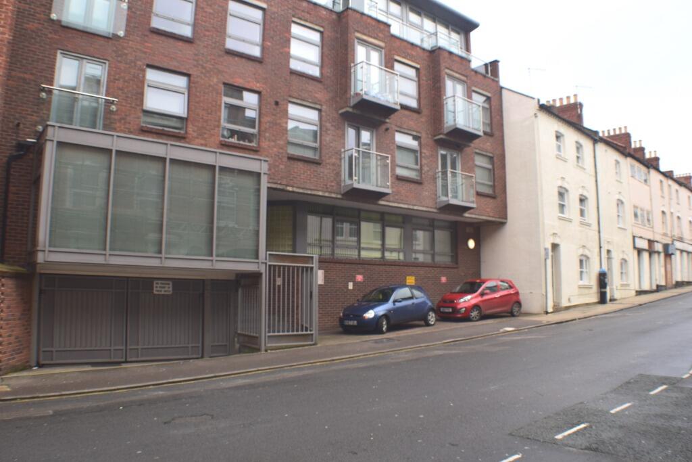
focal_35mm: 34
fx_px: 663
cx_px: 346
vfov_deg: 38.4
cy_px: 231
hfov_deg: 55.1
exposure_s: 1/60
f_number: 8
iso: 400
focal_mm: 23
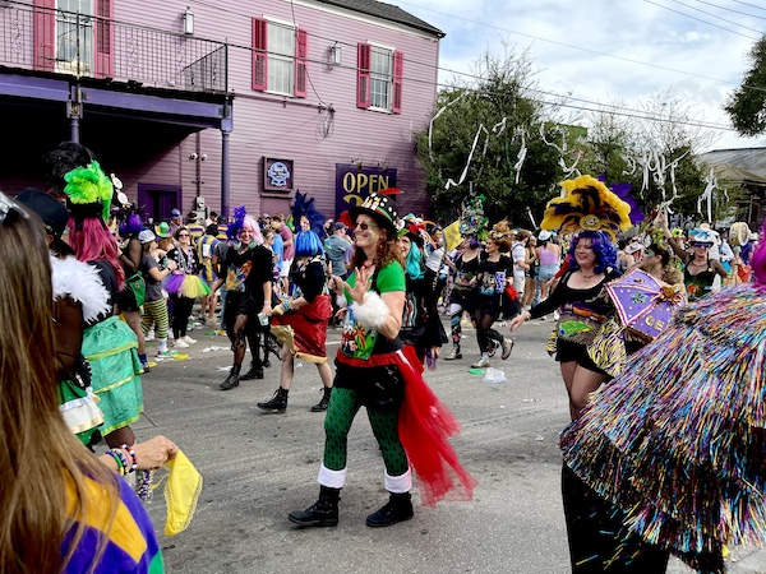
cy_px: 287
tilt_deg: -6.7
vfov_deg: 54.9
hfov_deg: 69.4
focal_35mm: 25
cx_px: 383
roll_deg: -1.2
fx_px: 553
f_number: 1.6
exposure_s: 1/994
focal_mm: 5.1
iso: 32
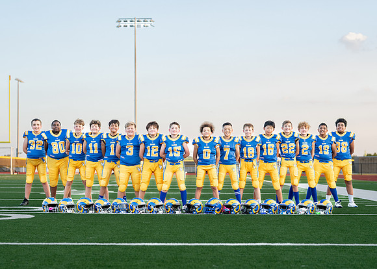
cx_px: 186
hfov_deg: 28.6
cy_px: 166
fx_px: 738
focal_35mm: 69
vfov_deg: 20.6
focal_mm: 50
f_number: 2.2
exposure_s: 1/320
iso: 200
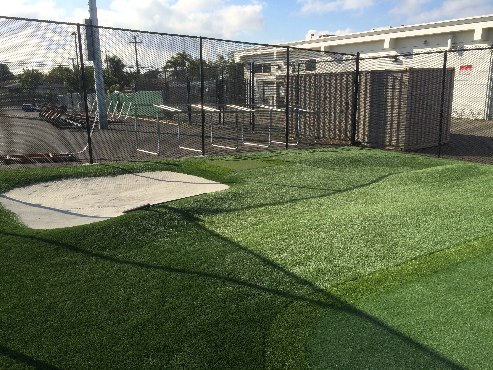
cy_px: 185
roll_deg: +1.7
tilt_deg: -12.4
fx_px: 413
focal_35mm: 29
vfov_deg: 48.2
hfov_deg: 61.7
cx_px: 246
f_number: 2.2
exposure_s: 1/2053
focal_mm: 4.15
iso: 32
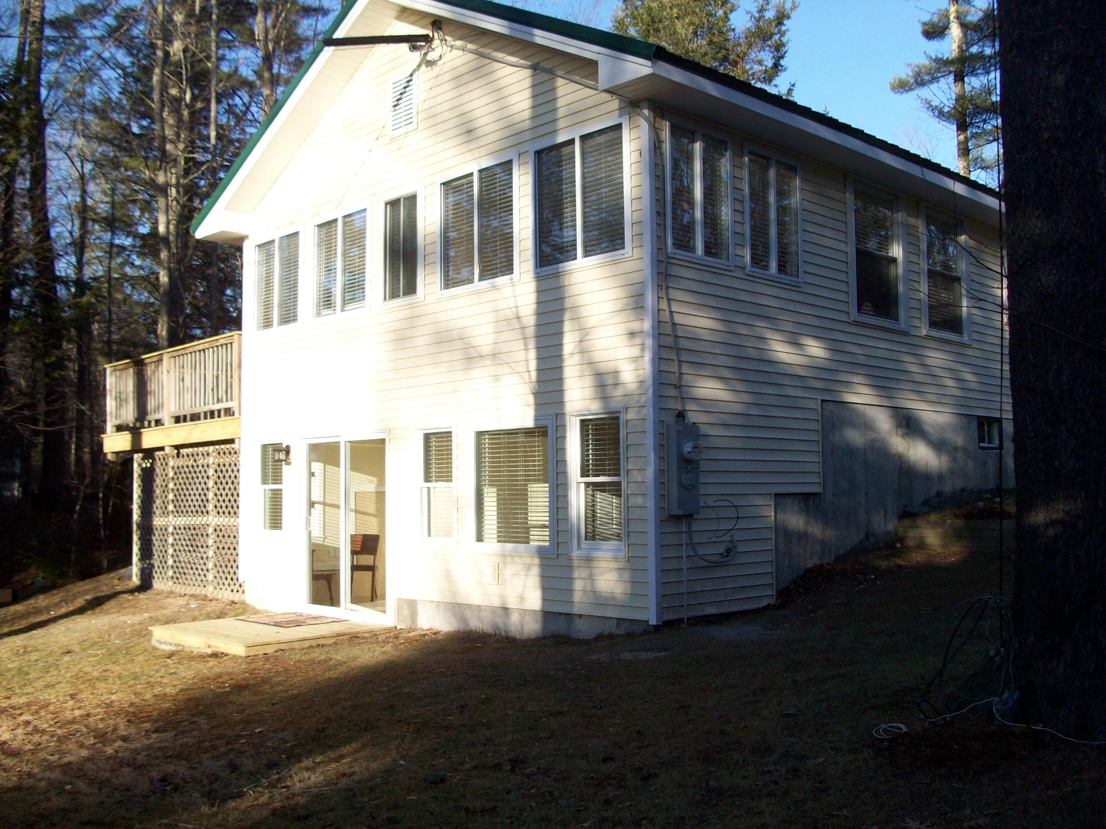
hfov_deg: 54.0
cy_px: 414
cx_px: 553
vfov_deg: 41.8
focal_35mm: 34
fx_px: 1086
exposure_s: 1/414
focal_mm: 5.7
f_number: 2.8
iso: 64
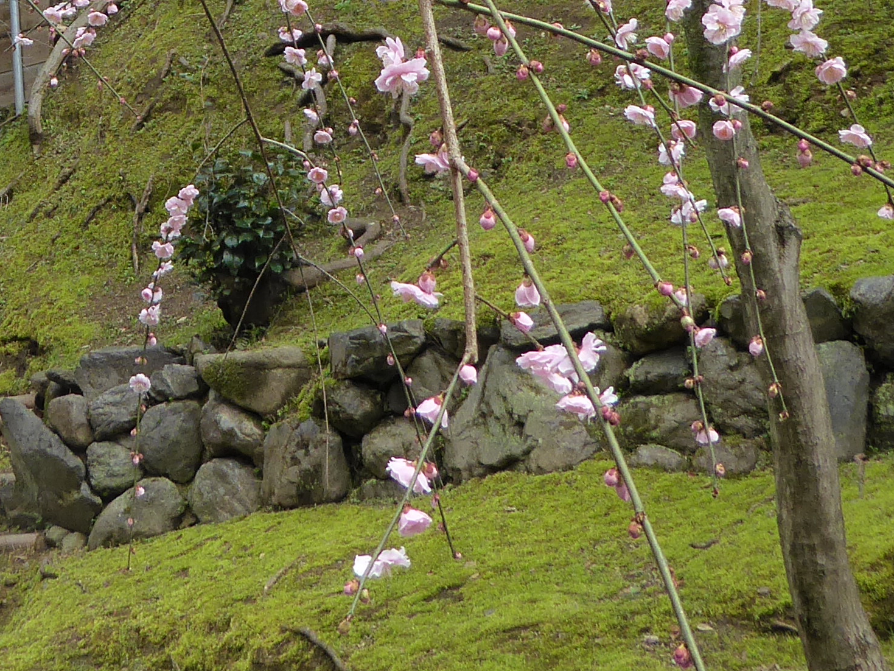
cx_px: 194
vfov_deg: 17.1
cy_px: -265
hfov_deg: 24.1
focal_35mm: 80
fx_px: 2066
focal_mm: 4.3
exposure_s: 1/400
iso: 160
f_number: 3.3
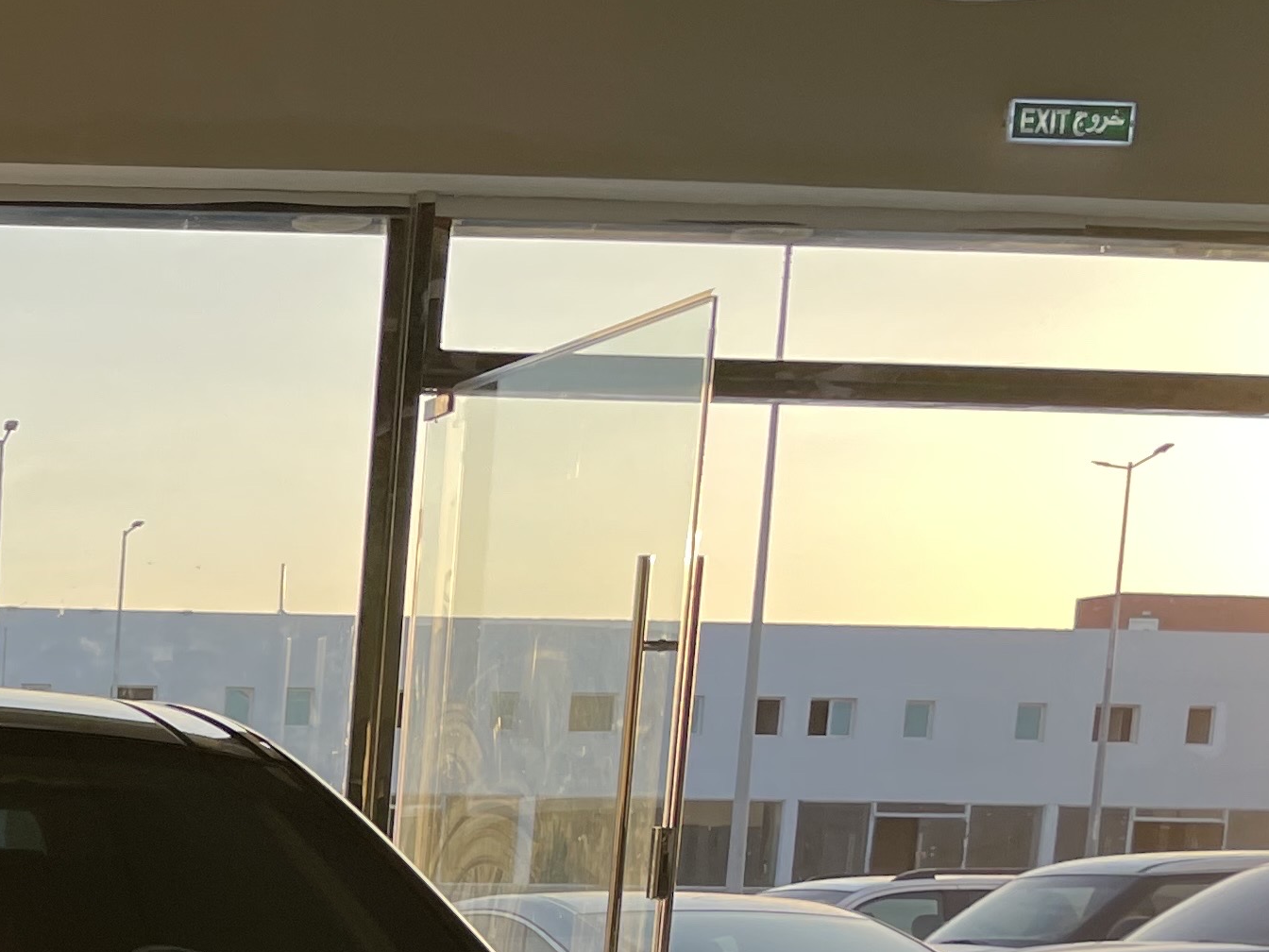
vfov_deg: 17.2
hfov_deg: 22.4
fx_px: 2859
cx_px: -373
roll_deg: -2.0
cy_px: 1388
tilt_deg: -10.4
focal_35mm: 78
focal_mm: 4.2
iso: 32
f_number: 1.6
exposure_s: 1/596
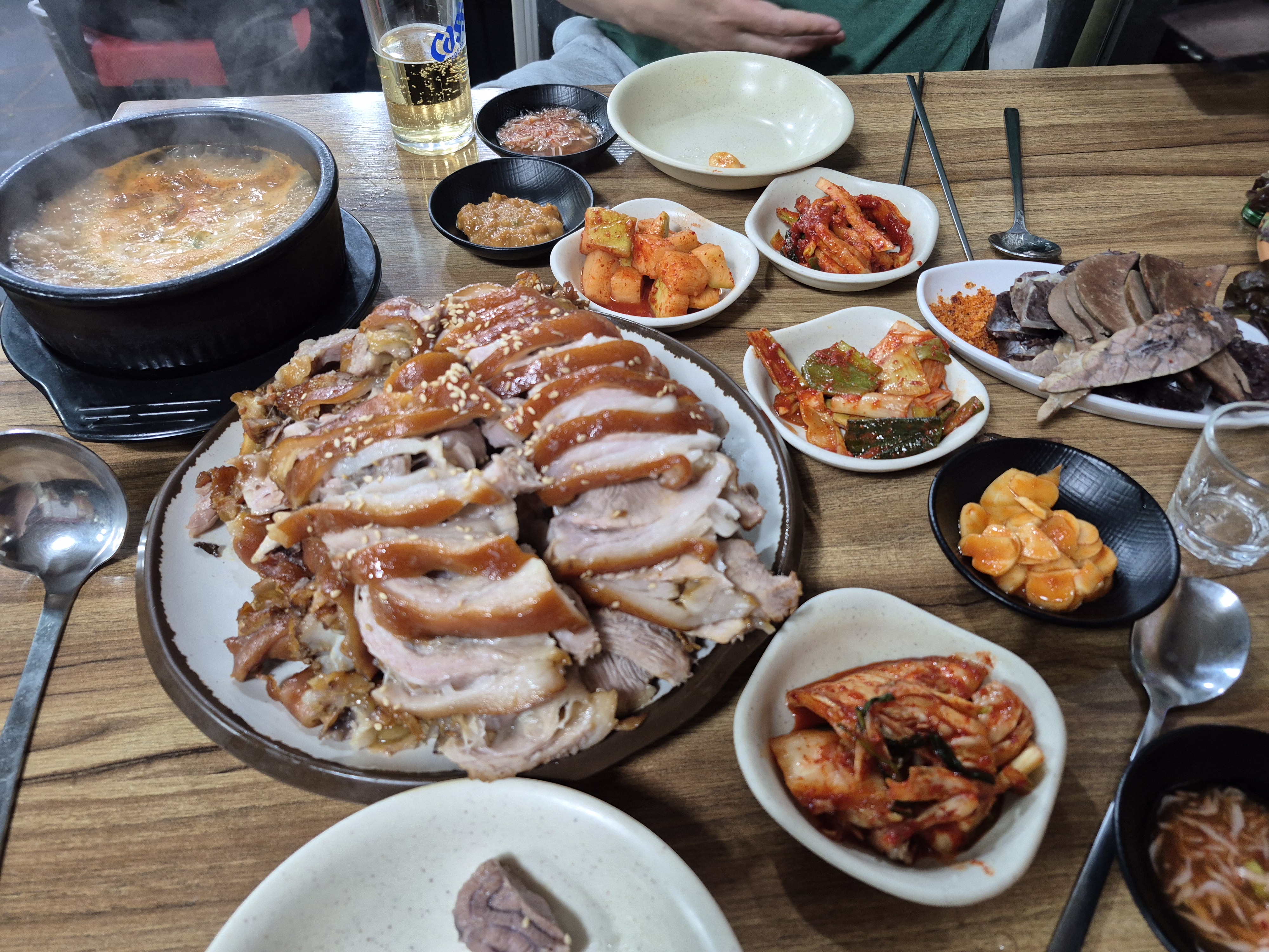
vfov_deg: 58.9
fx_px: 843
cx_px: 634
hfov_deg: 73.9
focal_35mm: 23
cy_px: 476
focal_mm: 5.4
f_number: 1.8
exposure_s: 1/120
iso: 400
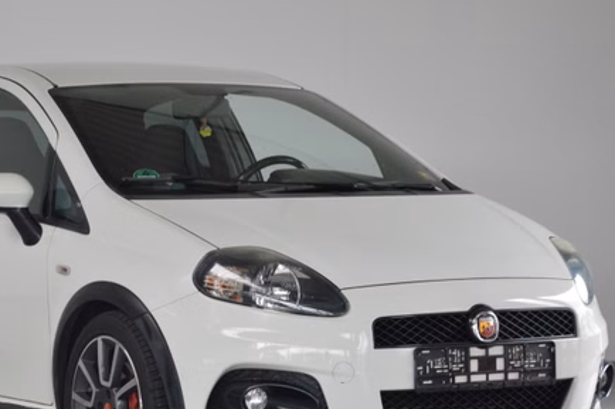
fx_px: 2493
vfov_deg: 9.4
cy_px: 300
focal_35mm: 146
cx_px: 203
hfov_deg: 14.0
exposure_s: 1/60
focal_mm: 66
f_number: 5.3
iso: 1250
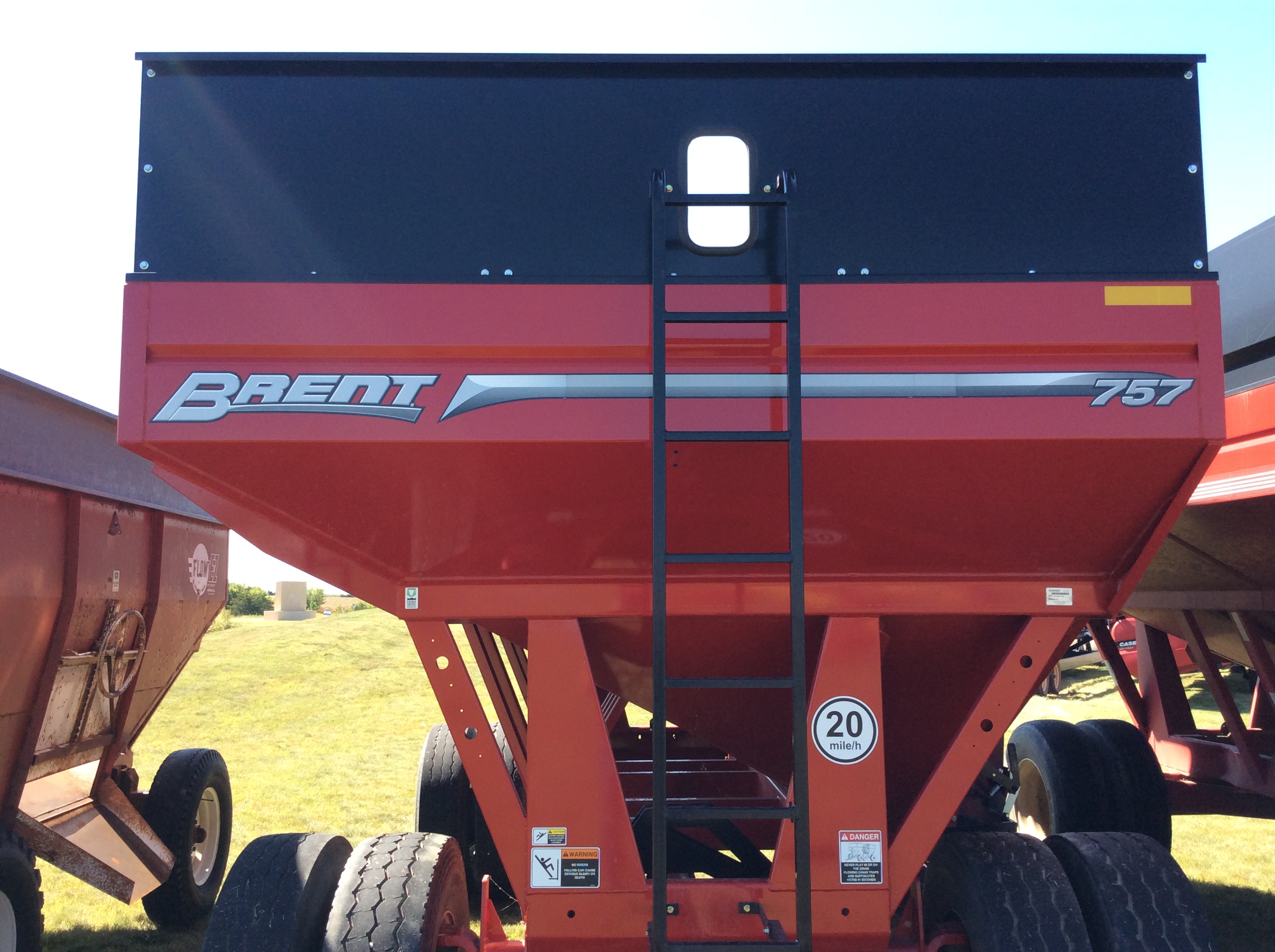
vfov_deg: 44.1
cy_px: 476
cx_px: 638
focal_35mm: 32
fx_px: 1177
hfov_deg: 56.9
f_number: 2.4
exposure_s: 1/371
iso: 32
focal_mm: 3.3
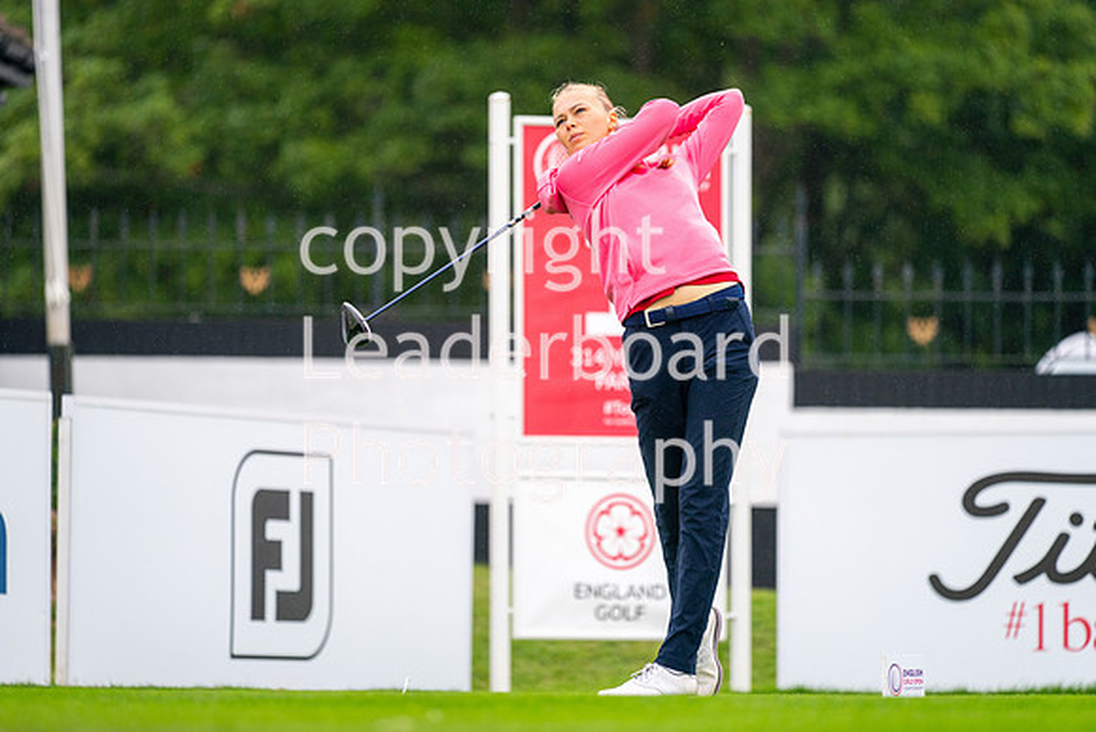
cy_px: 366
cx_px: 548
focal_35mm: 300
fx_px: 9135
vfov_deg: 4.6
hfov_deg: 6.9
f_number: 4
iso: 400
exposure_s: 1/1000
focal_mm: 300
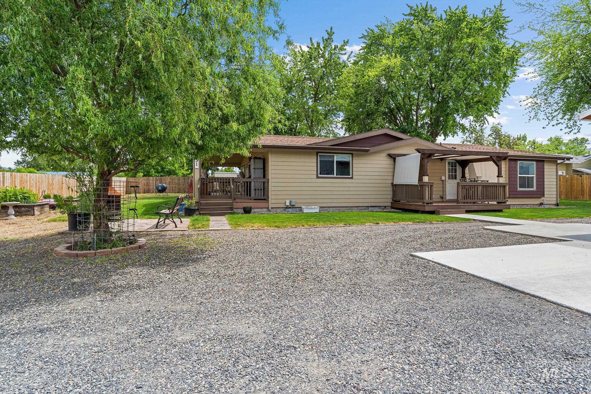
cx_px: 296
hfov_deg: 84.0
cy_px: 197
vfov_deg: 61.9
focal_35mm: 20
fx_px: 328
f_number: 8
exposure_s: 1/160
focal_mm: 20
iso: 100
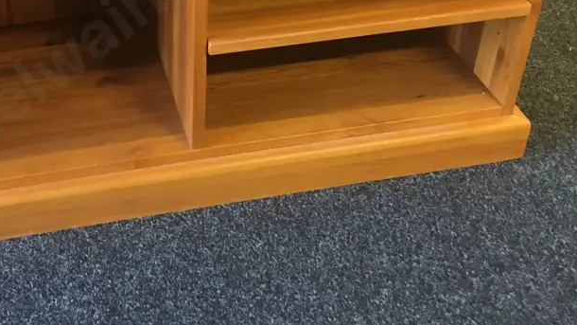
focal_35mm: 53
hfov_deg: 38.4
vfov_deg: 21.7
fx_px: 811
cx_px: 163
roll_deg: +1.0
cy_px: -10
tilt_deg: -28.8
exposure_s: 1/10
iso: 80
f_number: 2.2
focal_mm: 4.15
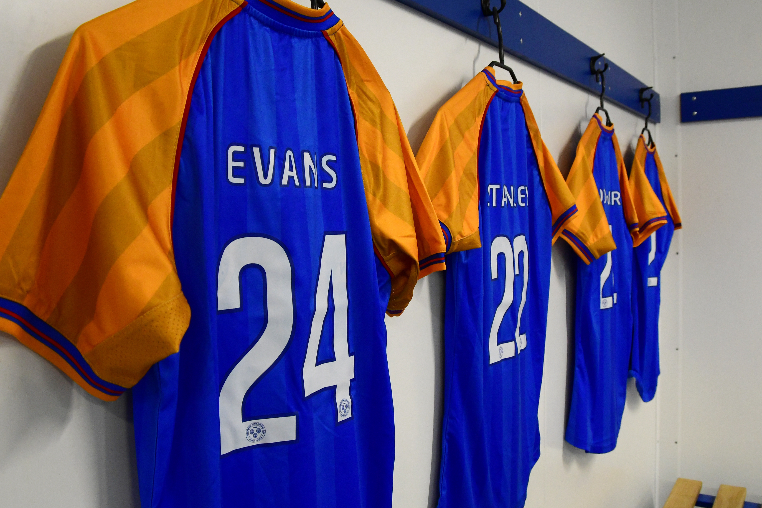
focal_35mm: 32
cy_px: 254
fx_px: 677
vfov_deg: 41.1
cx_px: 381
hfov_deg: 58.7
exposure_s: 1/125
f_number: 6.3
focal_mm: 16
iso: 1600
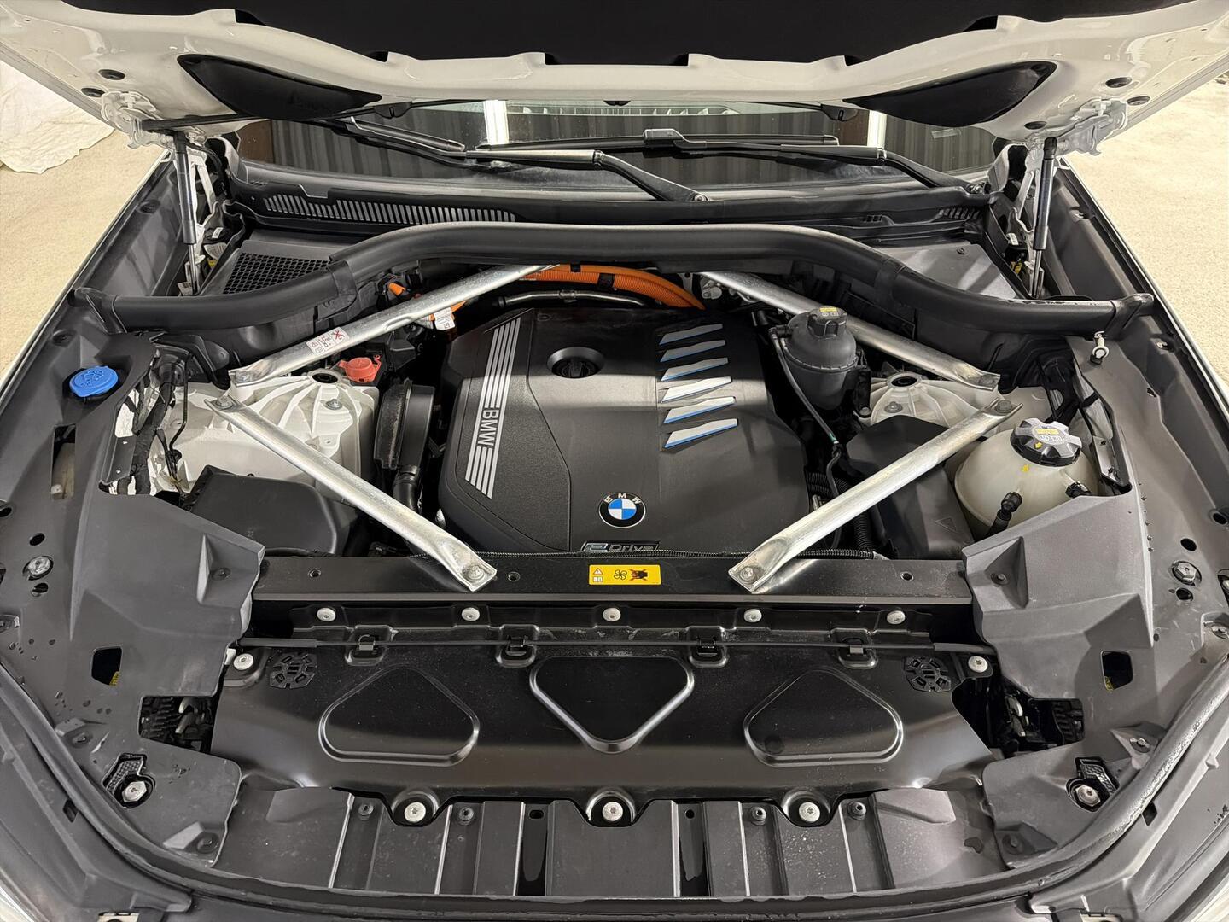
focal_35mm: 24
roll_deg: +0.2
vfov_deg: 56.8
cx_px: 614
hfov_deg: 71.6
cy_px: 461
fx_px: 852
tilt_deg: -39.0
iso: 800
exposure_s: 1/50
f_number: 1.78
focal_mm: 6.76
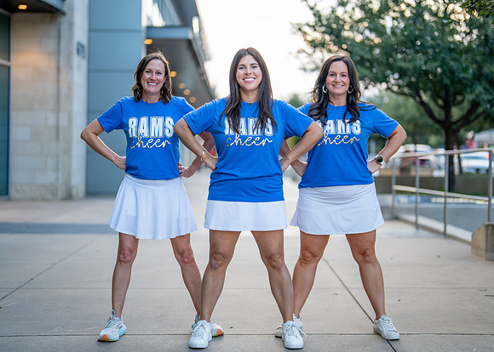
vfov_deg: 24.6
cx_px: 251
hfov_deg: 33.9
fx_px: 810
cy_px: 161
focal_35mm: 58
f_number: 1.2
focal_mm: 50
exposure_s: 1/500
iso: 640
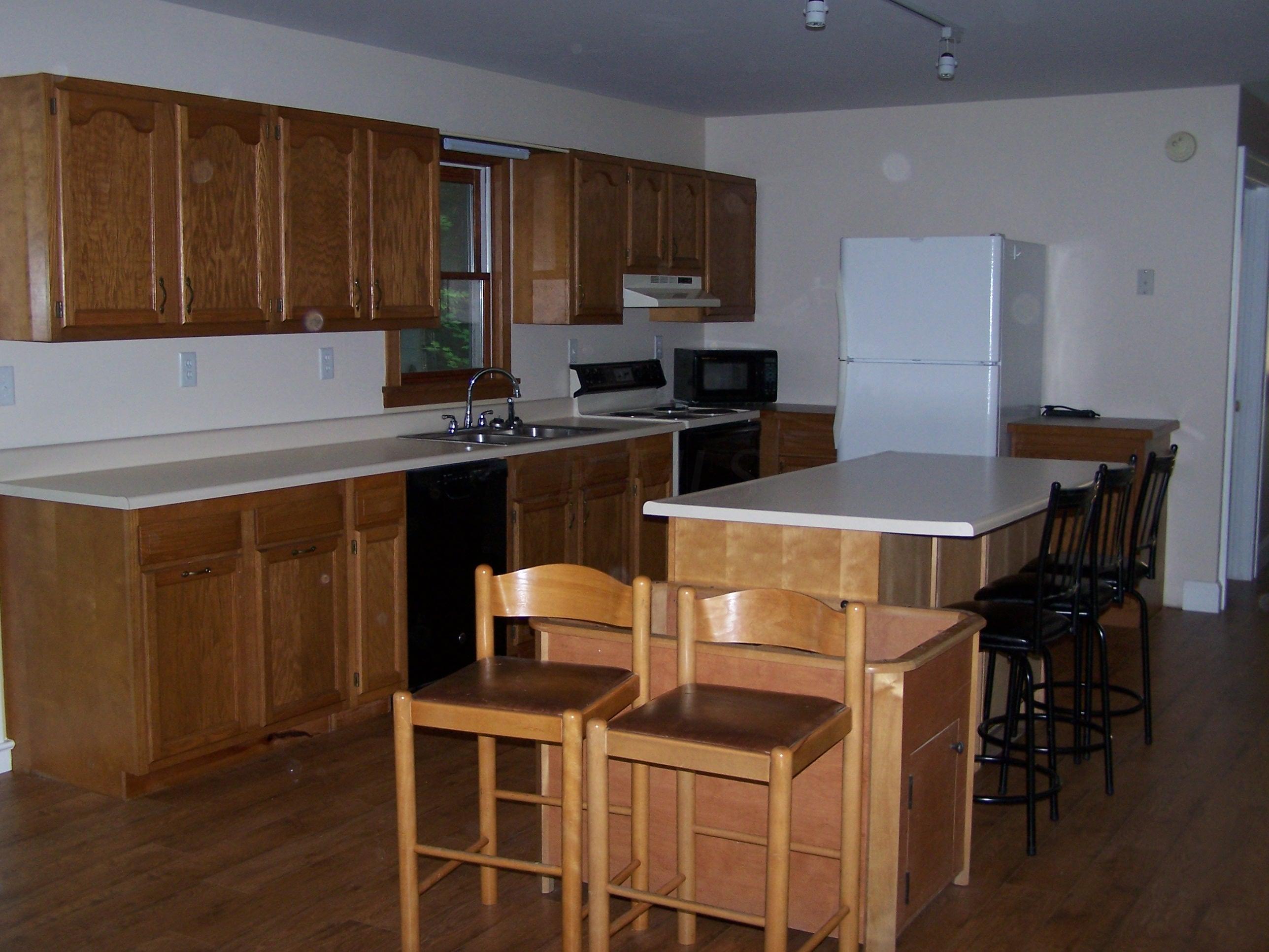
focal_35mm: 40
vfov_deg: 36.0
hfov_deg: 46.8
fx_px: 1466
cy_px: 476
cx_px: 634
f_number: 2.8
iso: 140
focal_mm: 6.7
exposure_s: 1/60
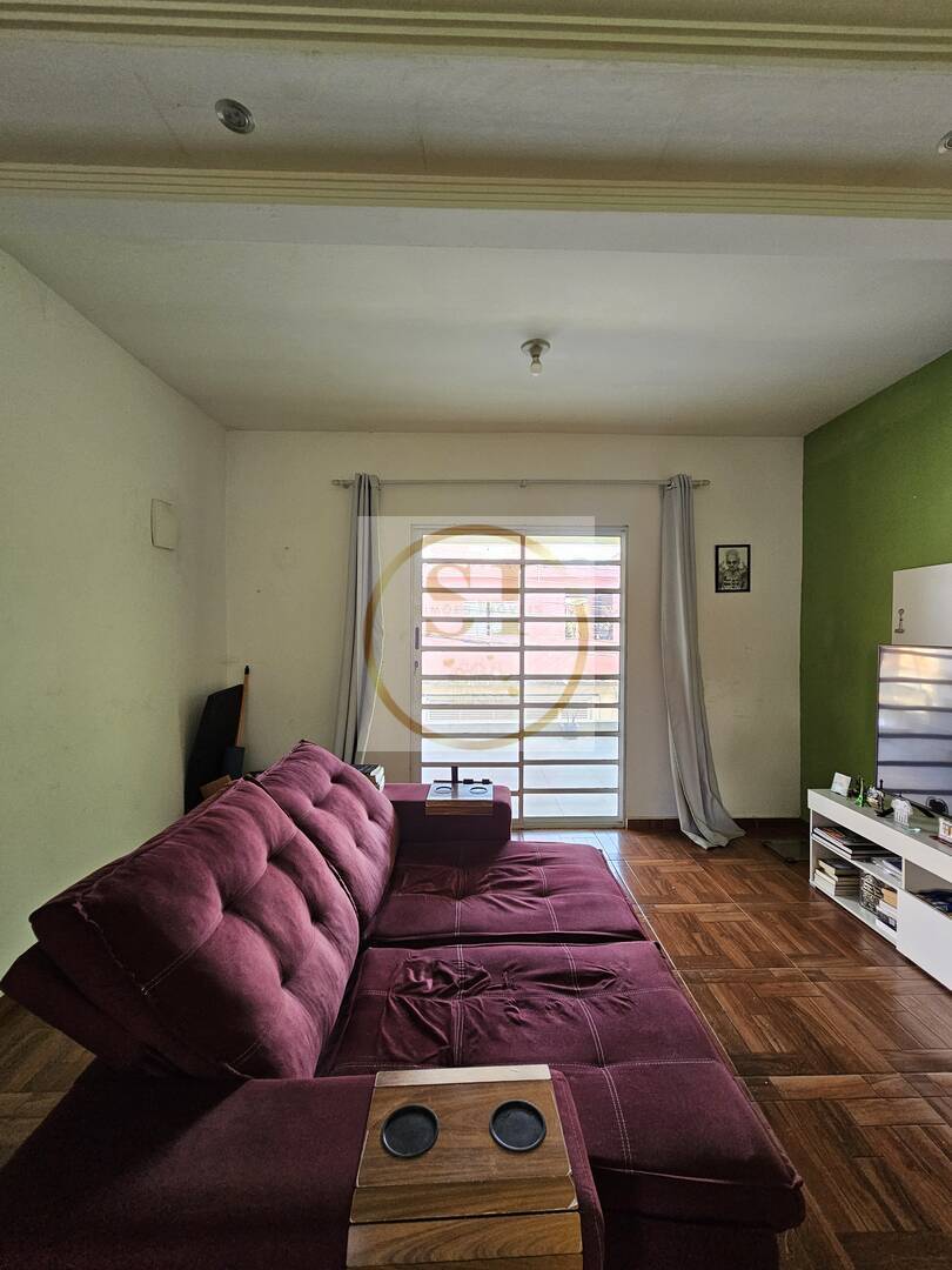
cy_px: 635
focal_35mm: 13
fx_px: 477
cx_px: 476
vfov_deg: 106.2
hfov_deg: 89.9
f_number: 2.2
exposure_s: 1/60
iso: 250
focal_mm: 2.2
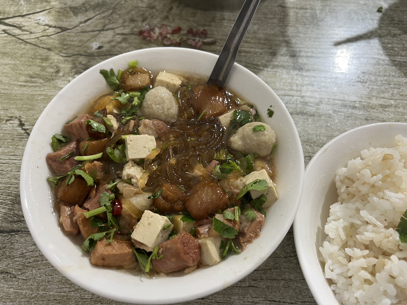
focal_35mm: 26
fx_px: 306
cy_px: 152
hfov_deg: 67.3
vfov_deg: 53.1
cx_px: 204
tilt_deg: -63.4
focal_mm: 5.7
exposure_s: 1/50
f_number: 1.5
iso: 125
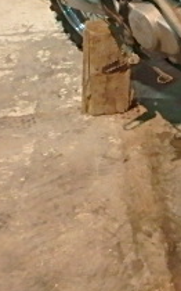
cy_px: 10
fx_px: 537
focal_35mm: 68
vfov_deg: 28.6
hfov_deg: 17.2
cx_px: 275
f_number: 3.5
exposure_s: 1/20
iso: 800
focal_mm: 3.7
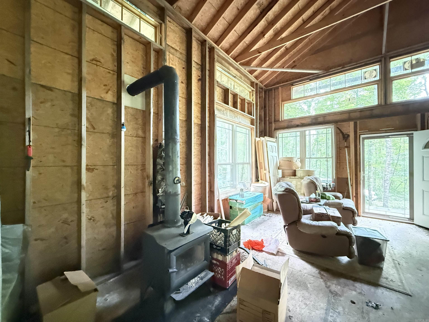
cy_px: 161
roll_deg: +0.1
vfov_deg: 85.7
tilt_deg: +0.4
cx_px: 214
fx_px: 174
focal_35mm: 14
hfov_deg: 102.1
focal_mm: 2.22
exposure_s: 1/26
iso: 2500
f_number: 2.2
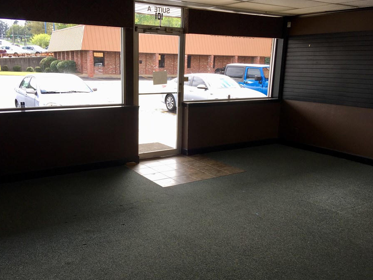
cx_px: 167
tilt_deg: -15.3
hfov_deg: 55.2
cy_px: 146
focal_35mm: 33
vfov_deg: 42.9
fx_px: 356
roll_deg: -0.8
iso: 25
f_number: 2.2
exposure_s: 1/120
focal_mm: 4.15
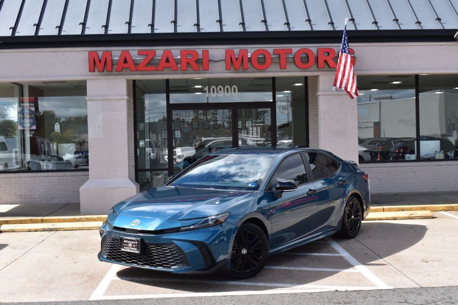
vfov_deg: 28.0
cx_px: 239
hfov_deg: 41.1
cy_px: 153
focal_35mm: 48
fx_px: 610
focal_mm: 30
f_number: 10
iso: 400
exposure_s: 1/320
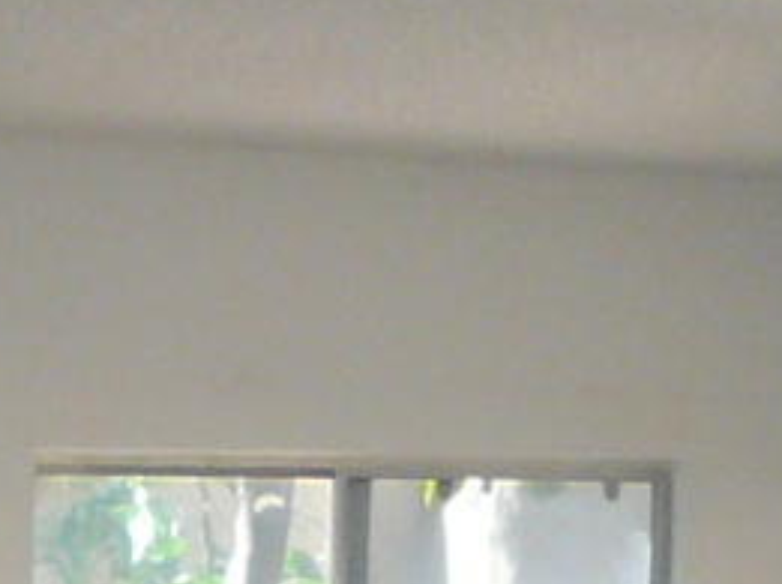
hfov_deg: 8.7
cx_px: -623
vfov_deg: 5.8
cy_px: 2261
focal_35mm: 220
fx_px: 4963
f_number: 2.8
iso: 100
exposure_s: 1/40
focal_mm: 4.6
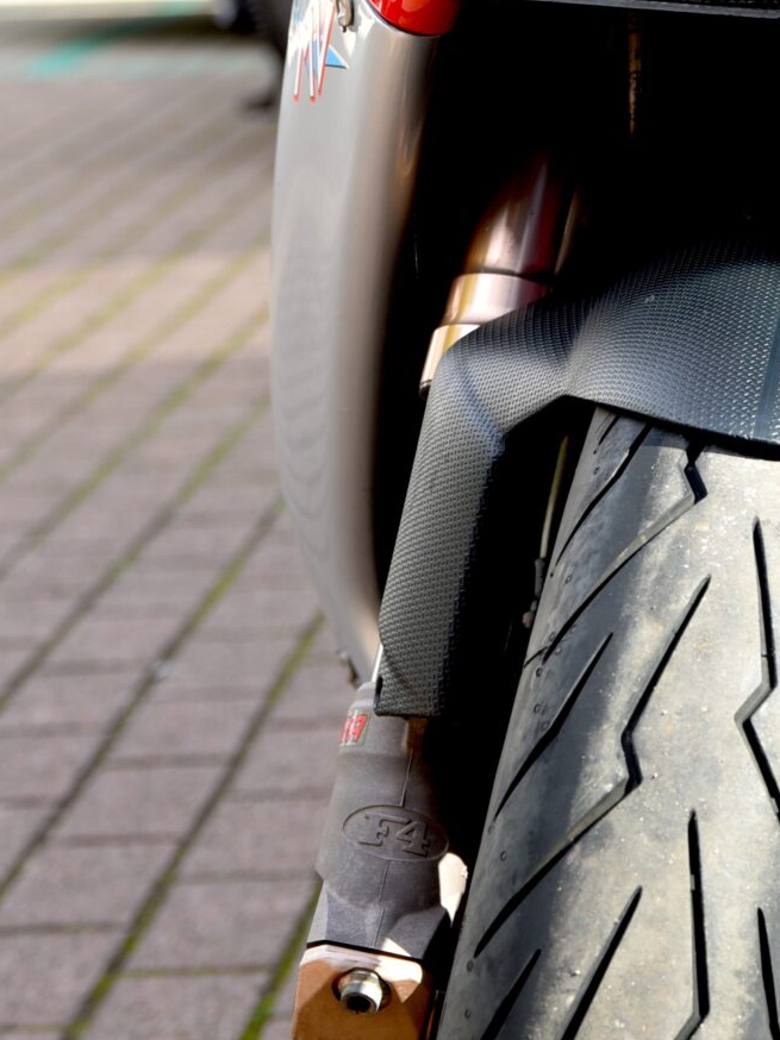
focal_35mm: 155
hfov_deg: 9.4
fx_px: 4659
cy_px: 224
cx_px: 926
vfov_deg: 12.7
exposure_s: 1/80
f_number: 4.5
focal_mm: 55
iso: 100
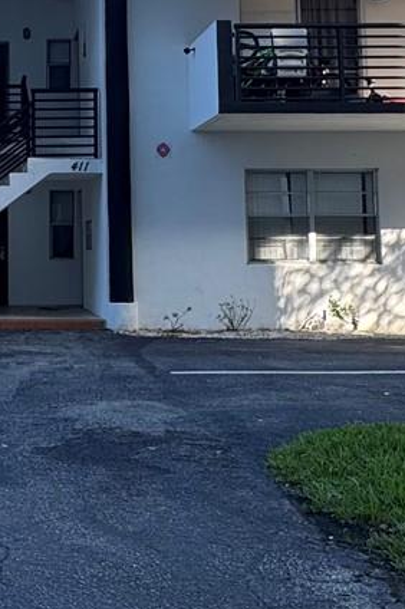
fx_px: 930
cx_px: -23
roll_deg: +0.6
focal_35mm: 55
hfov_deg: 23.3
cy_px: 192
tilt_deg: +2.6
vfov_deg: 35.8
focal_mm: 2.22
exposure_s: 1/278
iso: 40
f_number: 2.2
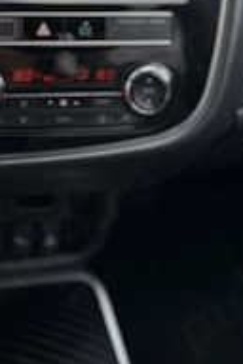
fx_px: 790
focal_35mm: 78
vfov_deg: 24.6
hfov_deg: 16.3
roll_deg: -4.5
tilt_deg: -24.2
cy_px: -11
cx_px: -101
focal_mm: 6.76
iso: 100
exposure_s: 1/788
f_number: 1.78
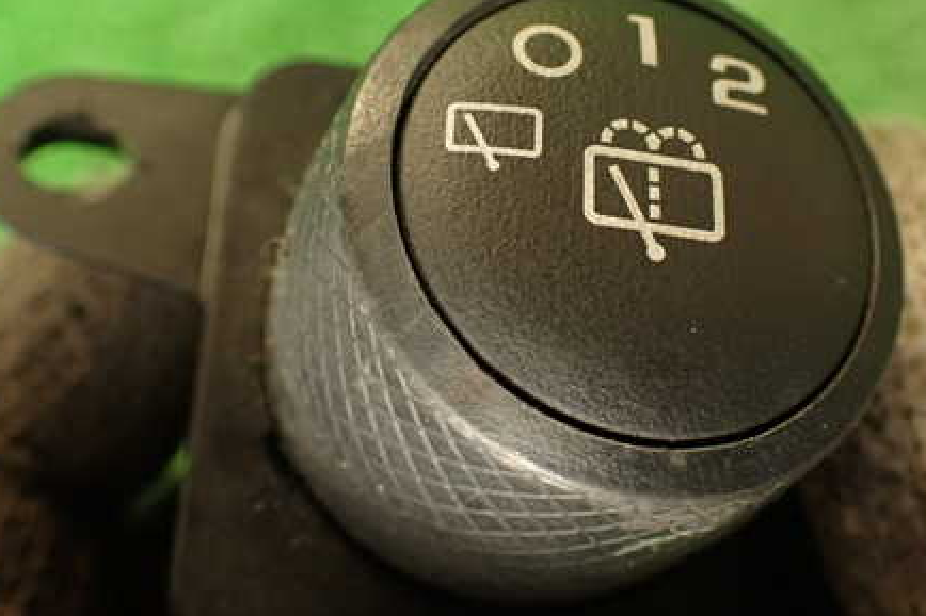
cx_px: 508
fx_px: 1183
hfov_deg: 42.7
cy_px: 234
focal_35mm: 46
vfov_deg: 29.1
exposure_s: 1/30
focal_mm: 5.79
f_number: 2.4
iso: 200
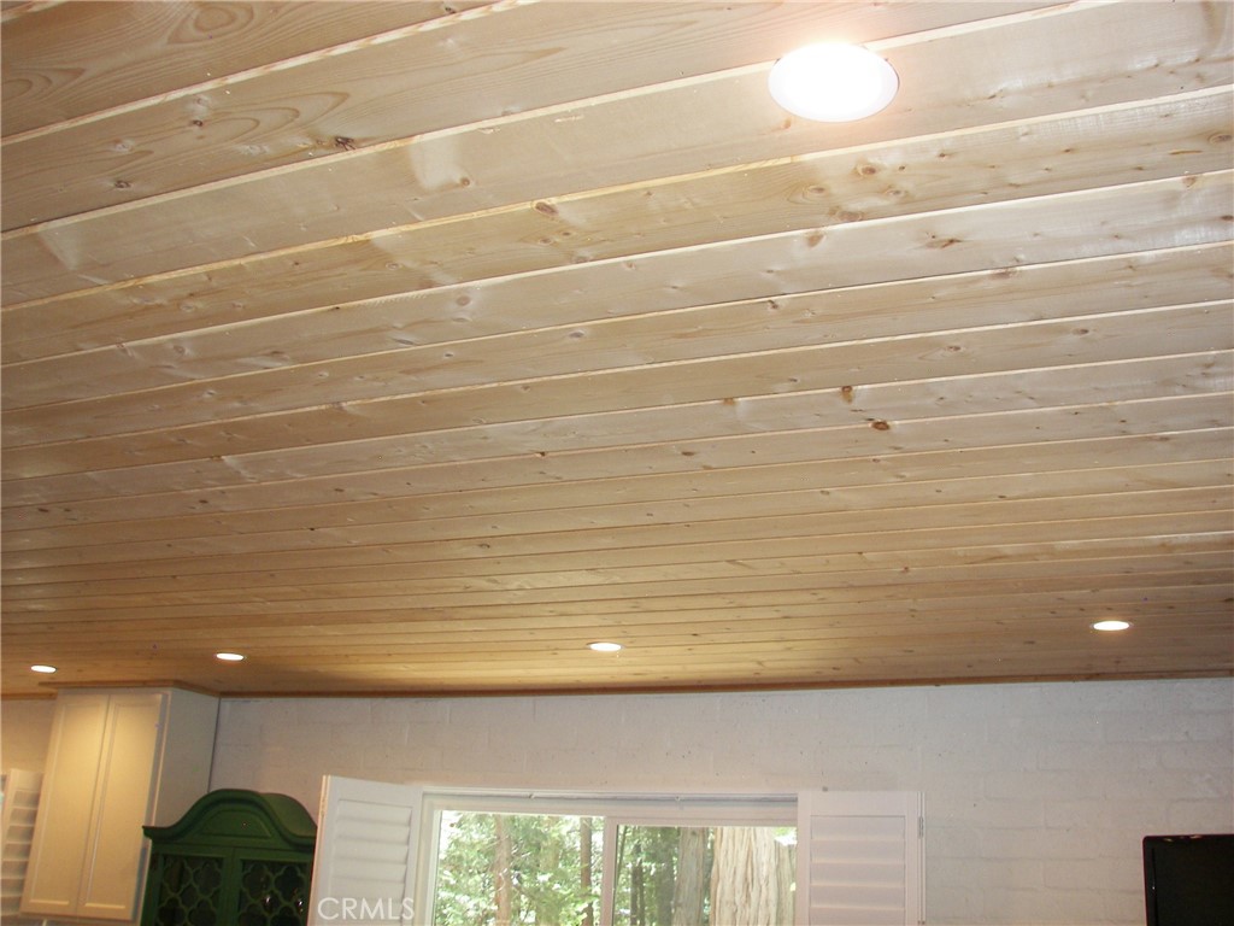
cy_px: 463
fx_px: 1283
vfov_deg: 39.7
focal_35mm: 36
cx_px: 617
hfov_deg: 51.4
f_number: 2.8
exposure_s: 1/30
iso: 100
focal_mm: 6
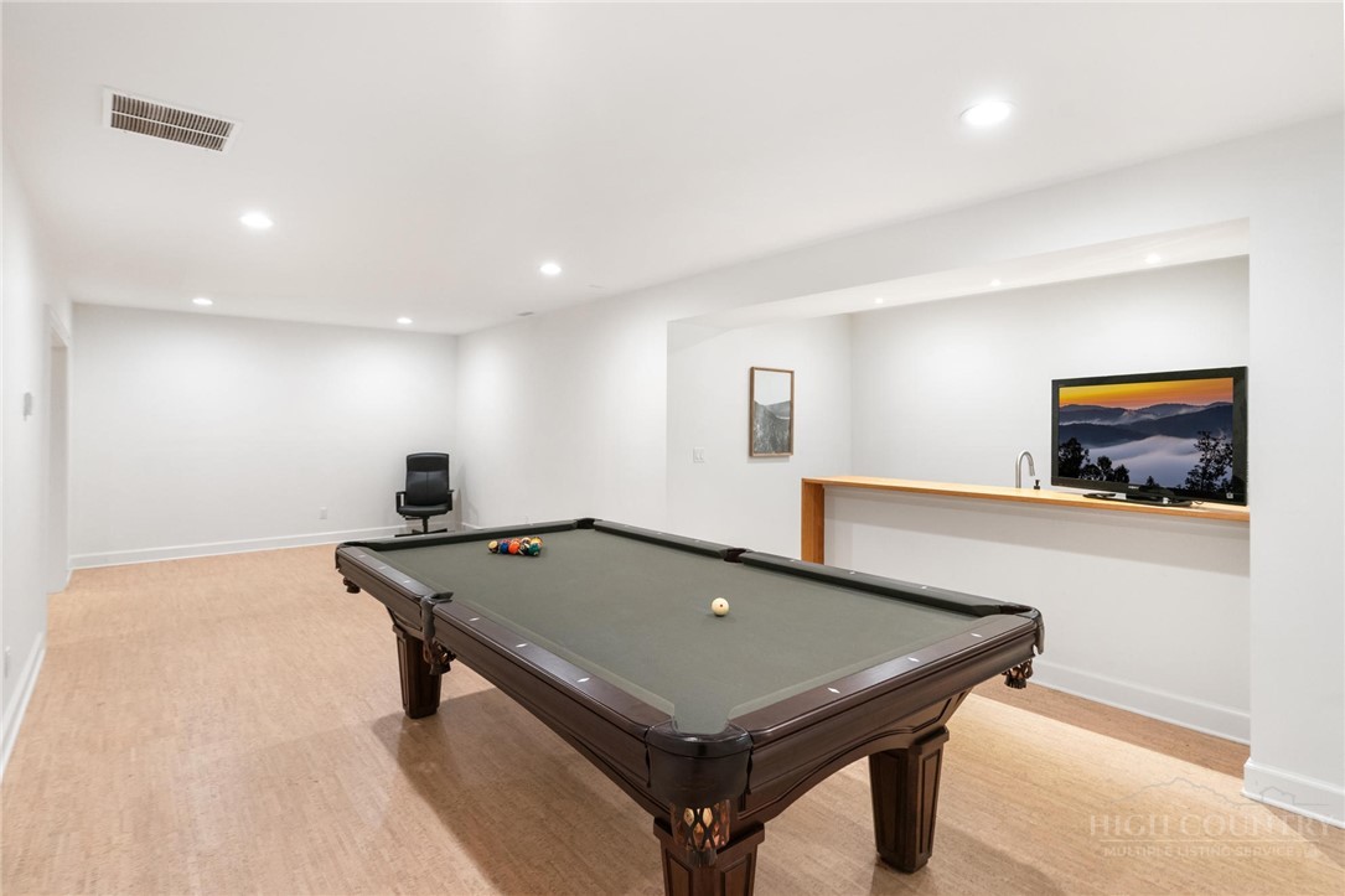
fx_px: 672
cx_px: 672
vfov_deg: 67.4
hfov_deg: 90.0
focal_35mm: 18
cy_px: 448
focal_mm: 18
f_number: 6.3
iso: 6400
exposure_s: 1/20
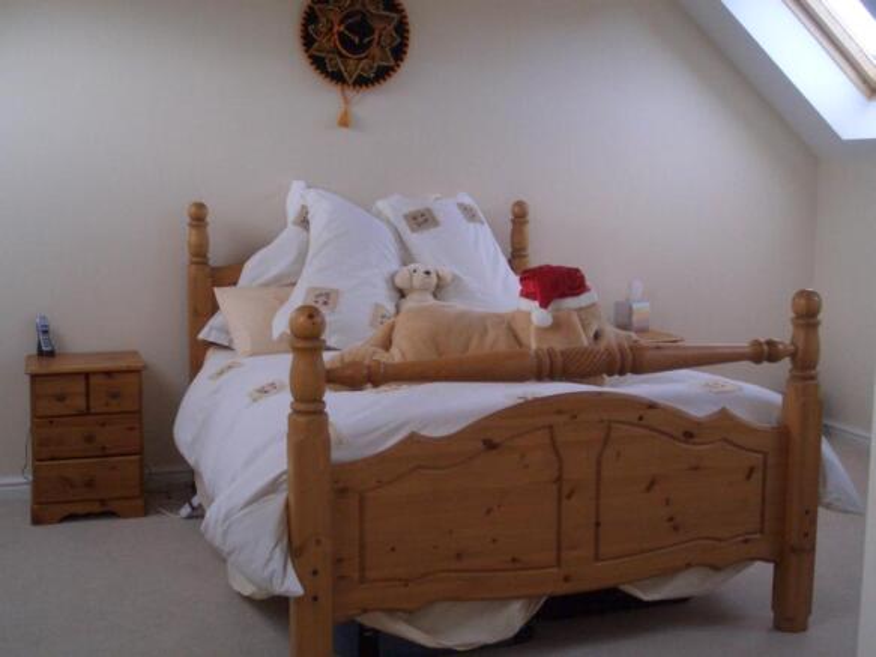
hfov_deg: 43.9
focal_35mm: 43
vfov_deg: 33.6
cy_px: 328
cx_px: 438
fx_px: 1088
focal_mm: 5.7
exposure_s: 1/80
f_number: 4.3
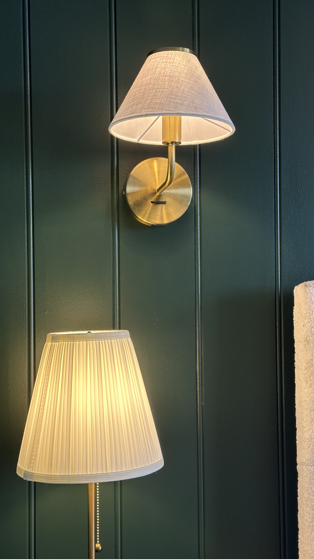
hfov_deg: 22.6
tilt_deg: +1.6
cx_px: 163
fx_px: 784
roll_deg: -0.5
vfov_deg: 39.2
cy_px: 279
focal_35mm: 53
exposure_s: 1/100
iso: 125
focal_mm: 6.86
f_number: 1.78
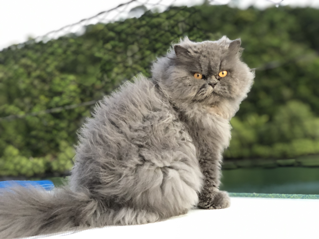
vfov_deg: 28.0
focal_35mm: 52
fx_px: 479
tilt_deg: +5.0
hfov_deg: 36.8
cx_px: 160
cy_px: 120
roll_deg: +5.0
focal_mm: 6
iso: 160
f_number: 2.4
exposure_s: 1/15
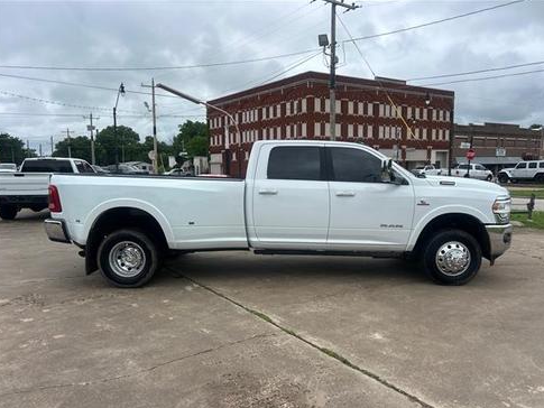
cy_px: 211
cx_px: 276
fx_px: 424
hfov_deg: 65.3
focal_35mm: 27
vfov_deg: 51.4
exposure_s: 1/2994
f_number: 1.5
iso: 50
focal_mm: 5.7
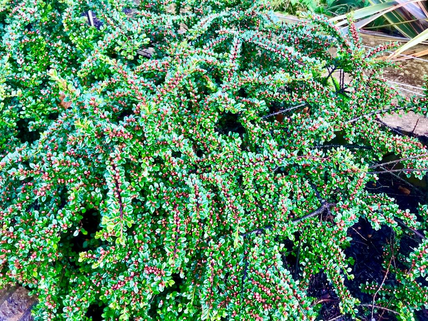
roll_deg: -2.2
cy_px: 160
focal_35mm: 28
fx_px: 346
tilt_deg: -43.9
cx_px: 214
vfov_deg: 49.7
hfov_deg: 63.4
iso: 40
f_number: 1.8
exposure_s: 1/100
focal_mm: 3.99
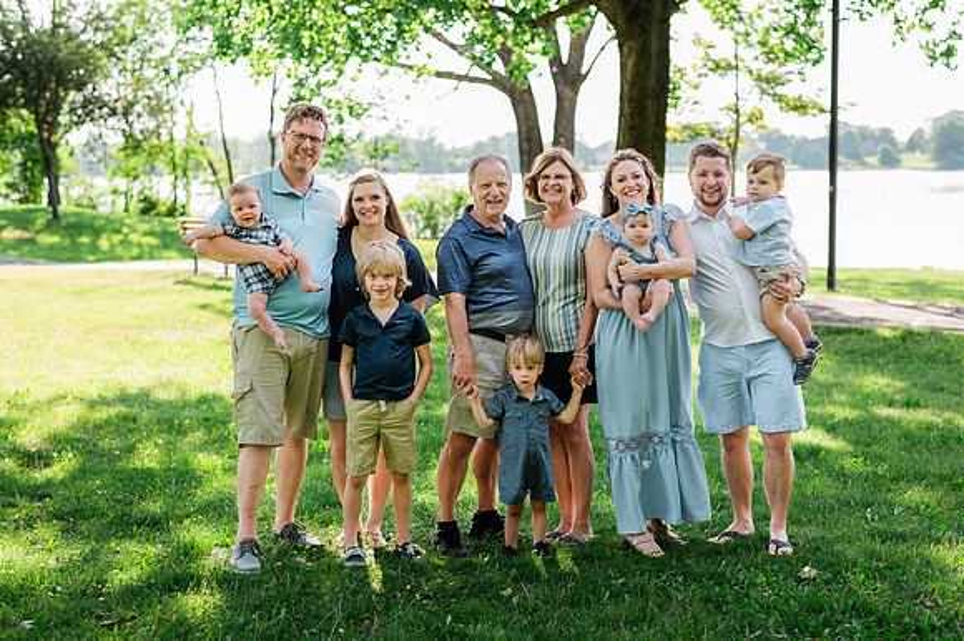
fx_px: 1552
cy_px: 320
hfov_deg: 34.5
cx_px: 482
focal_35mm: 58
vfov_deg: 23.4
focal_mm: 58
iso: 200
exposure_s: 1/500
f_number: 2.8
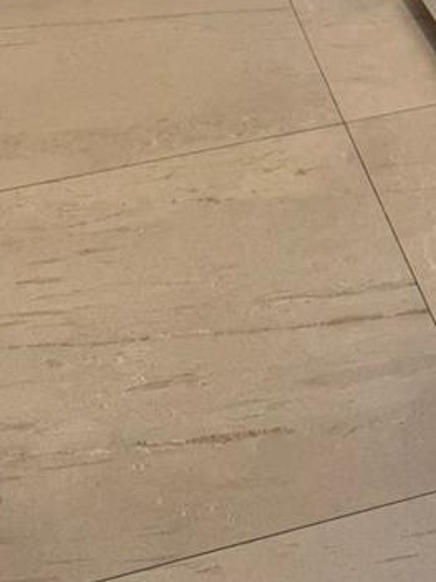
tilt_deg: -17.6
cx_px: 335
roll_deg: +1.6
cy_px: -371
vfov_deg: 19.6
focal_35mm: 82
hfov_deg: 17.9
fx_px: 1378
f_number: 1.78
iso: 125
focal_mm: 6.76
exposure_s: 1/60
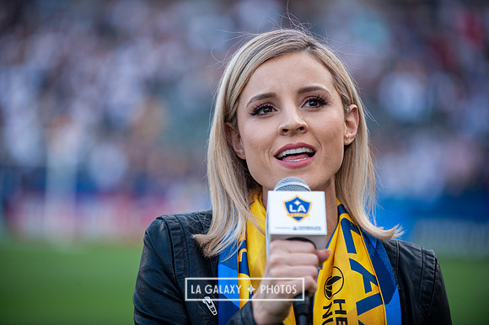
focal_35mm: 155
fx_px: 2104
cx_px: 244
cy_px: 162
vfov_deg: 8.8
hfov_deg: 13.3
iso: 250
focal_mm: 155
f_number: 2.8
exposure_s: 1/400
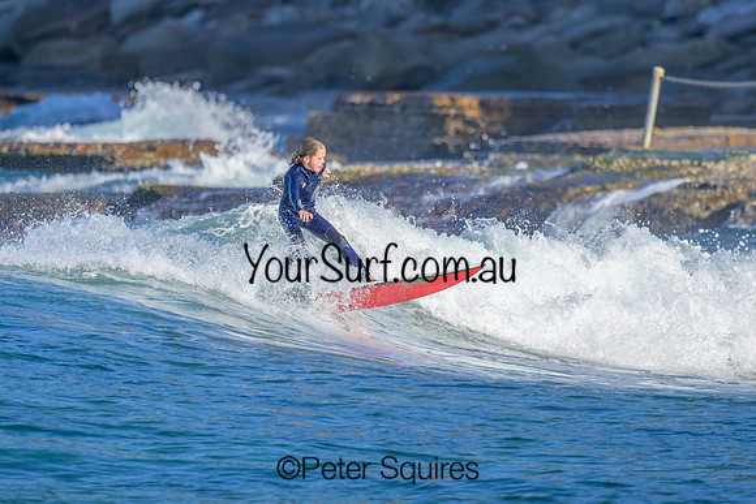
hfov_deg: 1.9
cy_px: 207
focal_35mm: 1097
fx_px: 23043
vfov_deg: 1.3
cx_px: 388
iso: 450
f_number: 6.3
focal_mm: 800
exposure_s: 1/2000
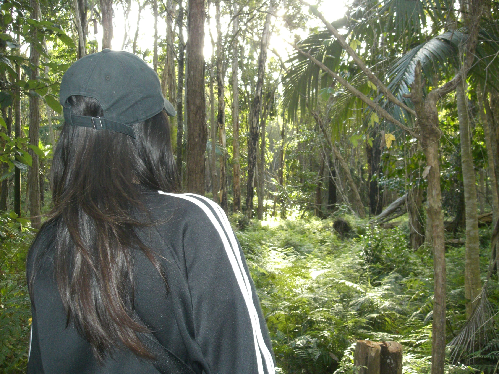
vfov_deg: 37.7
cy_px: 187
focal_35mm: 38
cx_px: 250
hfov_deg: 49.0
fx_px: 548
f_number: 4.4
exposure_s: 1/60
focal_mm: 6.3
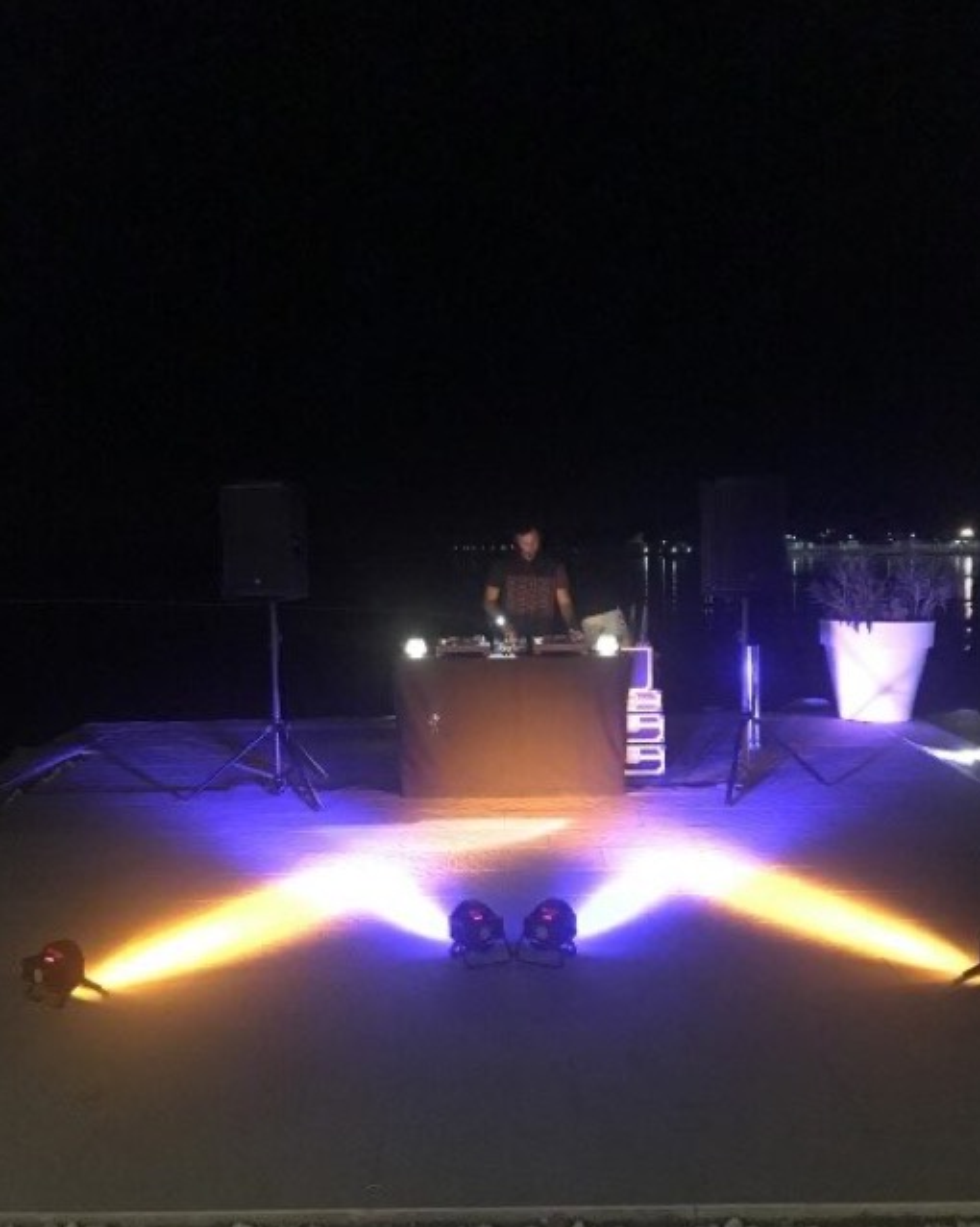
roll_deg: +0.2
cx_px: 497
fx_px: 1088
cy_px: 627
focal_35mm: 30
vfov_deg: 58.8
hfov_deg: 48.5
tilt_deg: -3.0
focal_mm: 3.99
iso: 320
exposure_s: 1/4
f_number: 1.8
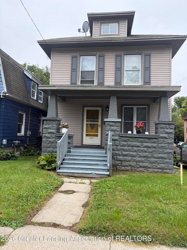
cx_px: 94
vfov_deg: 67.3
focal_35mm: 26
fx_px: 187
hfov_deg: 53.0
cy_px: 125
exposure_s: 1/680
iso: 64
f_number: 1.6
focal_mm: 5.96
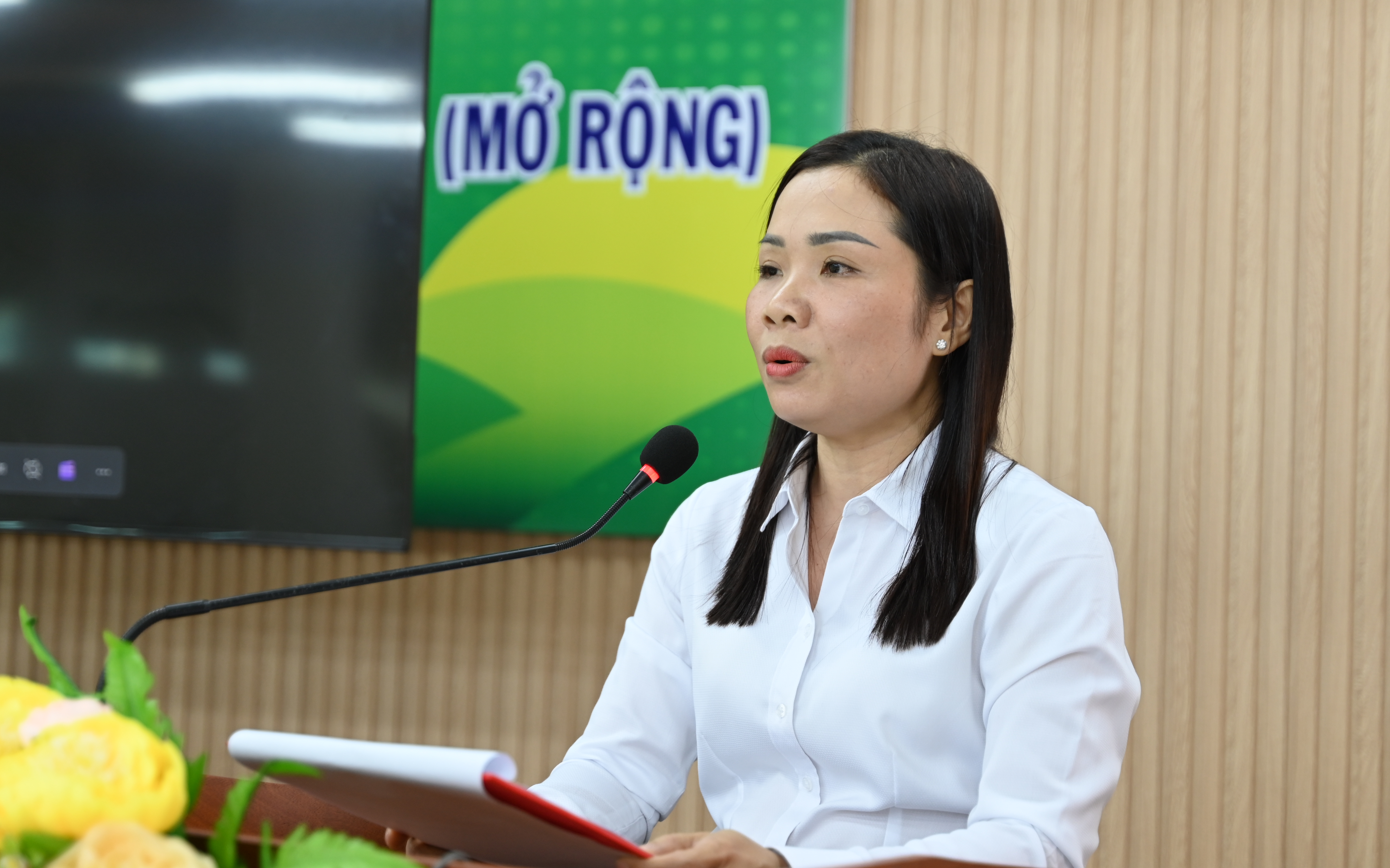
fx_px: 2690
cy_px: 370
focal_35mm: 71
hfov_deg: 29.0
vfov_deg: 18.3
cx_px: 675
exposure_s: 1/125
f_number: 2.8
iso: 500
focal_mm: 59
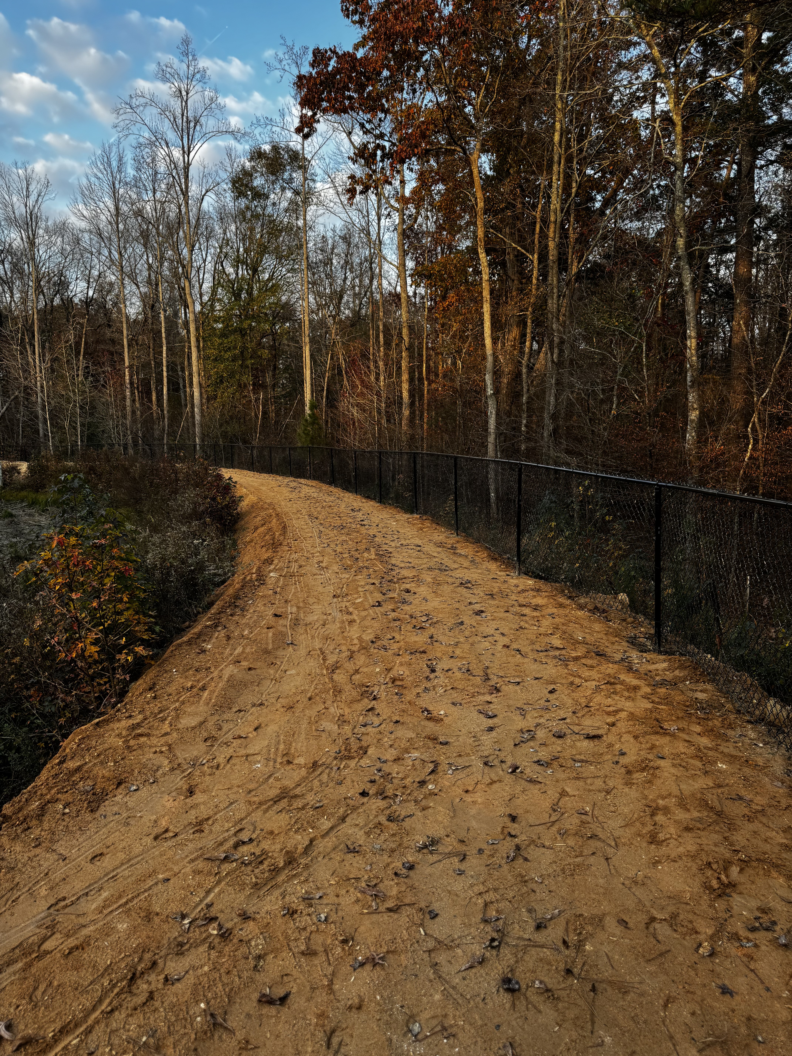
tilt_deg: -8.1
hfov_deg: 56.8
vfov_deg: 71.6
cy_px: 528
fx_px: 732
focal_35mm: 24
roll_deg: +1.1
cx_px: 396
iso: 80
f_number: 1.78
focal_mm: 6.76
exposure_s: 1/381
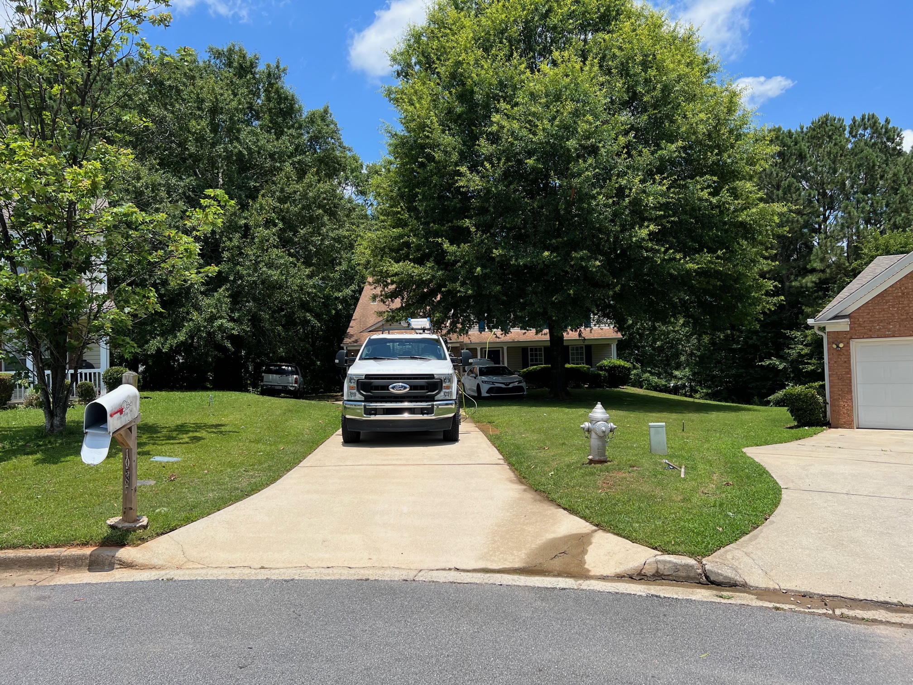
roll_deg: +2.1
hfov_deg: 67.3
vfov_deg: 53.1
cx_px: 456
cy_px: 342
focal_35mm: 26
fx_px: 686
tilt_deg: +1.0
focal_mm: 5.7
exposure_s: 1/4274
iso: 50
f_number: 1.5
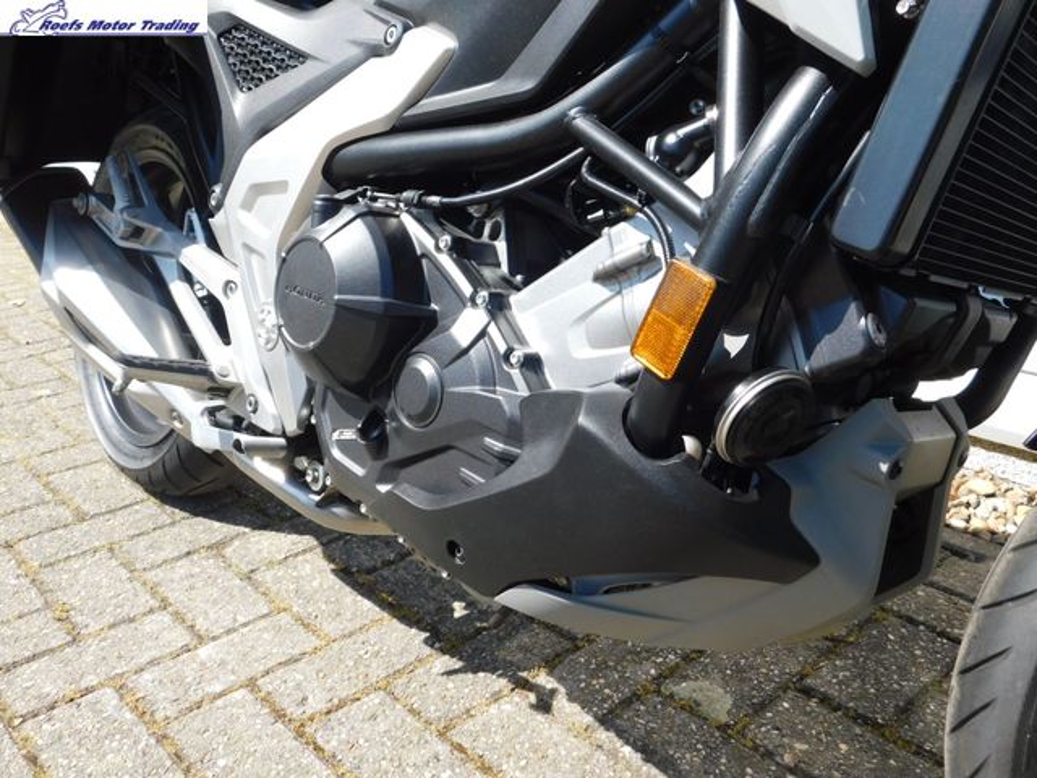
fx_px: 899
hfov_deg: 60.0
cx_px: 518
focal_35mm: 30
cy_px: 389
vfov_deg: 46.8
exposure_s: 1/500
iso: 125
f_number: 3.2
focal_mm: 5.3
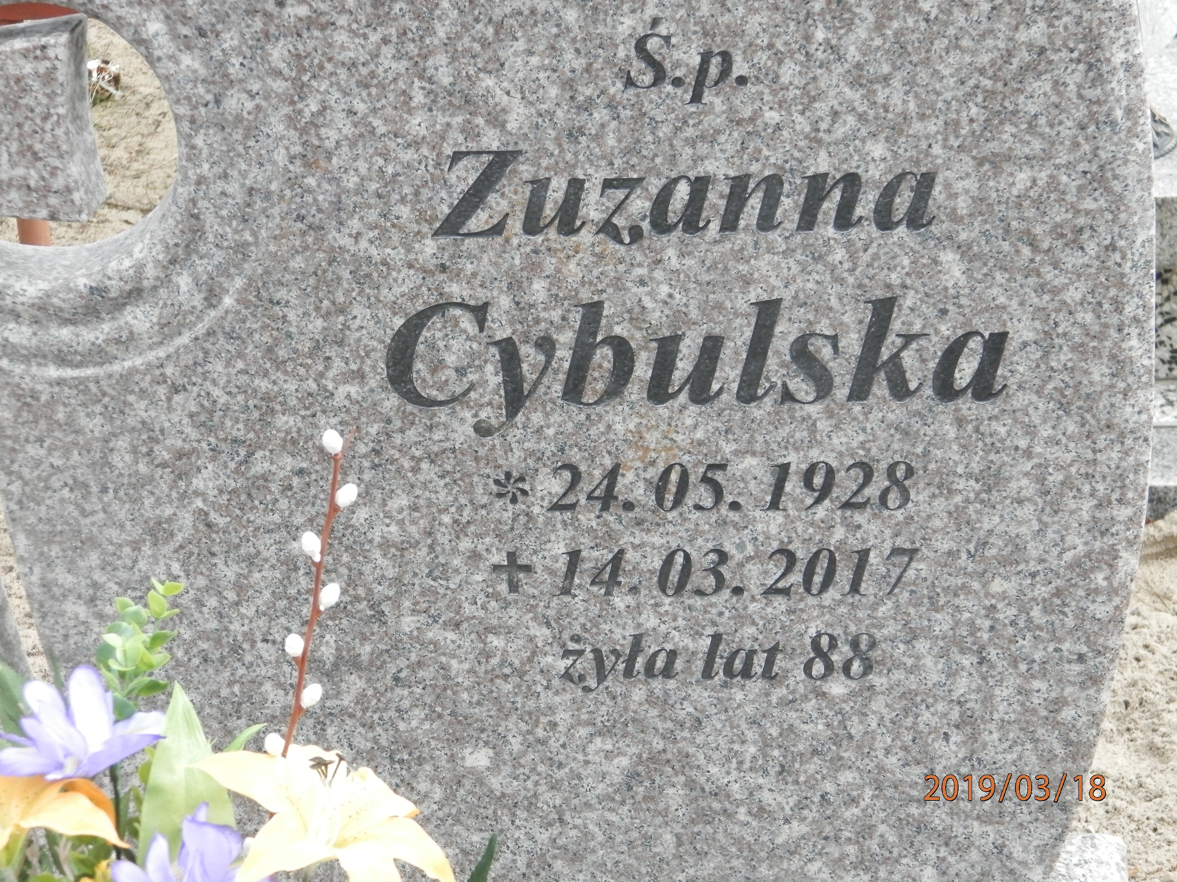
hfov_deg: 18.5
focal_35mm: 106
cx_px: 588
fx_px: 3604
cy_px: 441
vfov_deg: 14.0
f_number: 4.5
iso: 200
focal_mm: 19
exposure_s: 1/125
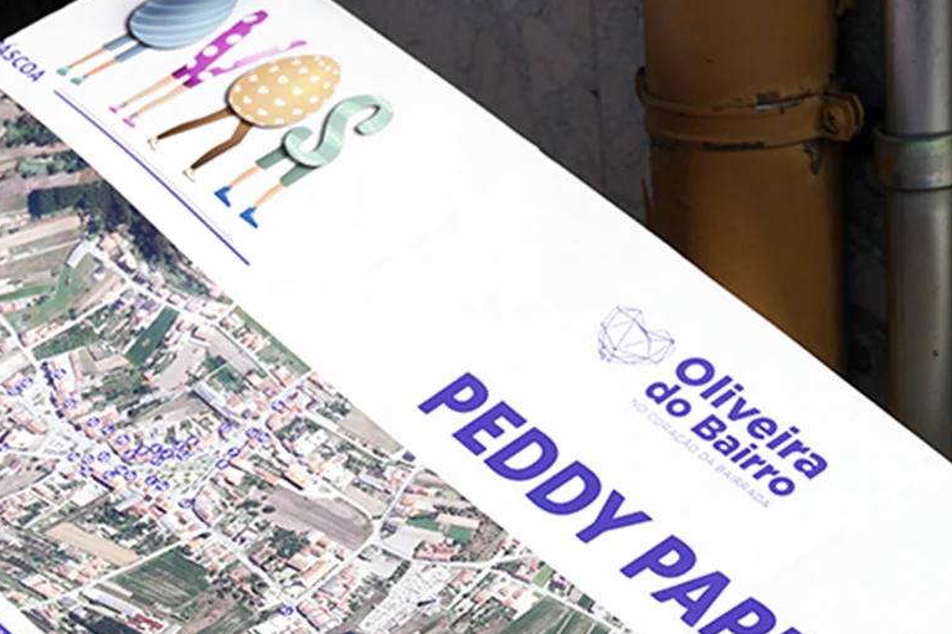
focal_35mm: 97
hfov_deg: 20.7
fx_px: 2564
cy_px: 628
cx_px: 132
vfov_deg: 13.9
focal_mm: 28
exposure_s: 1/2000
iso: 100
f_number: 4.5
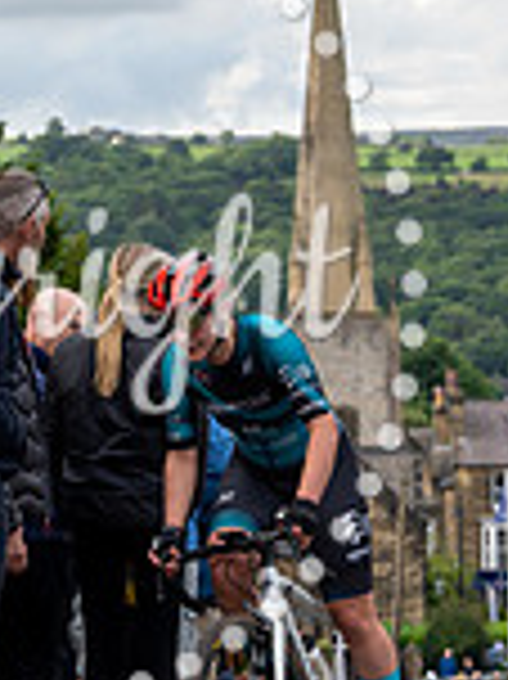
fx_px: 3939
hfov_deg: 7.4
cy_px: -86
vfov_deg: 9.7
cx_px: 90
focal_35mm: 201
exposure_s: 1/500
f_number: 4
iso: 500
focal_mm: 70
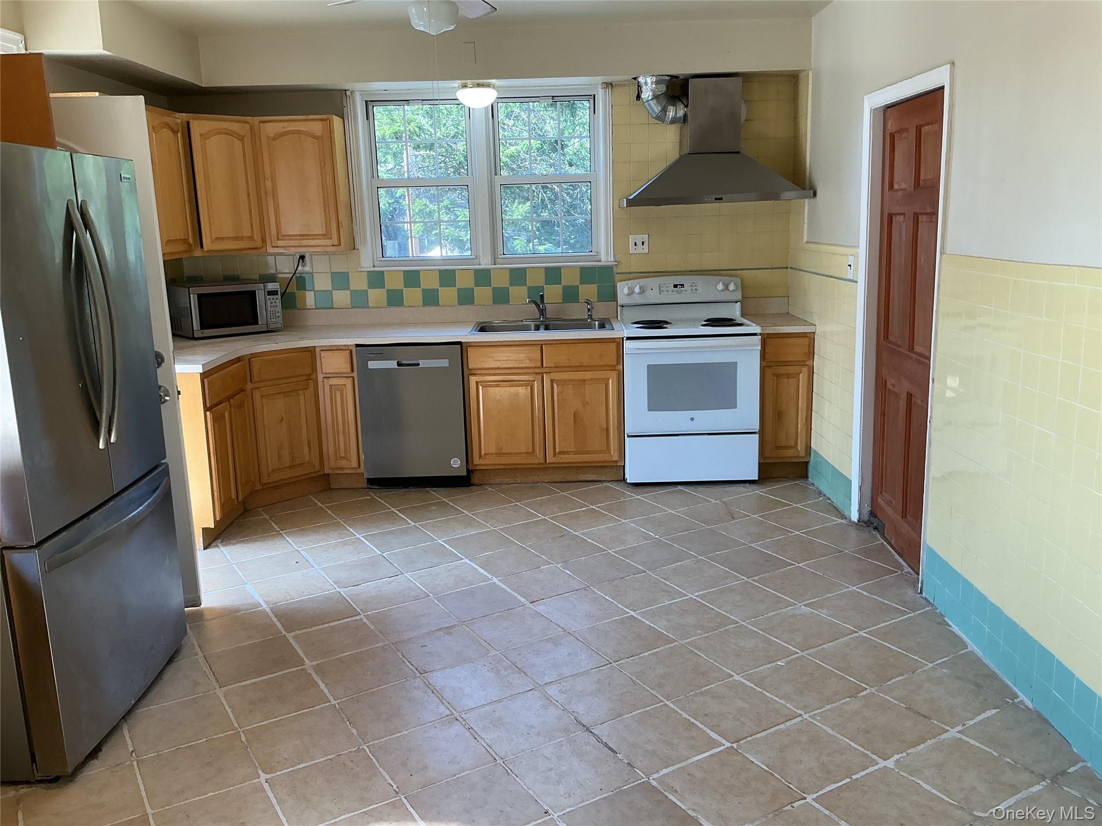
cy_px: 413
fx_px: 923
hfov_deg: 61.7
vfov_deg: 48.2
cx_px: 551
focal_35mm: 29
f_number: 1.8
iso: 64
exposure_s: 1/120
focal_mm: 3
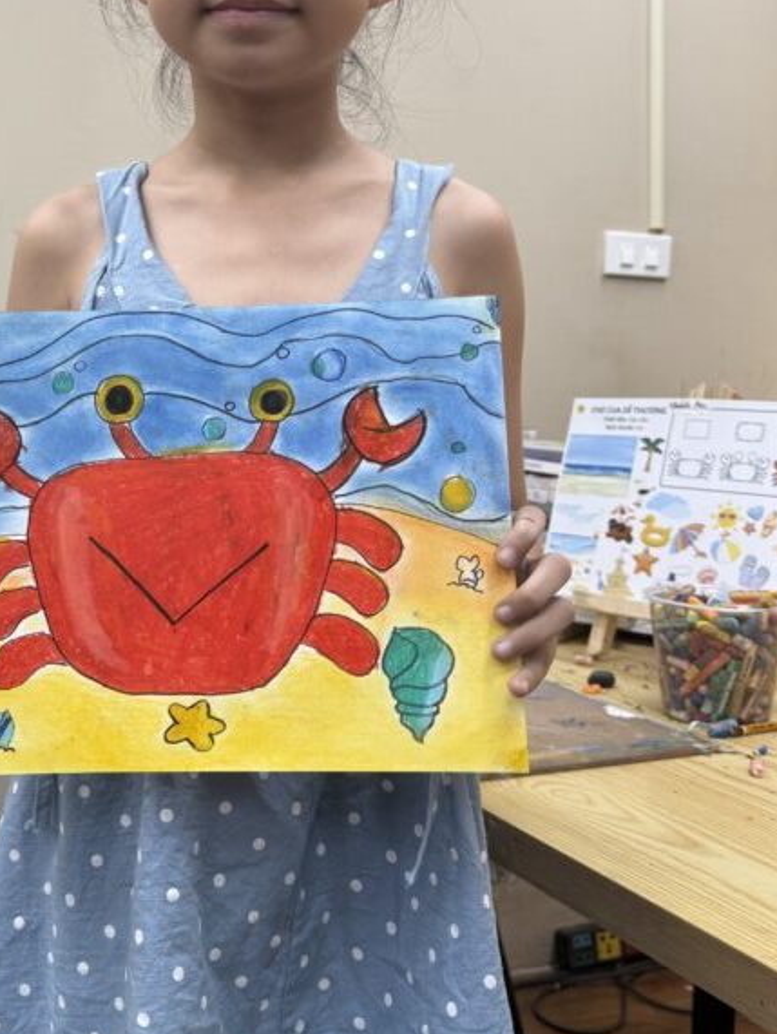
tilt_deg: +2.4
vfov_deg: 44.3
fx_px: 1256
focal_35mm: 42
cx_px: 210
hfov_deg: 33.8
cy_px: 366
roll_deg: -1.1
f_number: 1.78
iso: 64
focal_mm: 6.76
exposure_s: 1/100
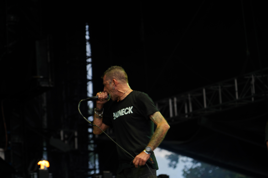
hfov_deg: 19.5
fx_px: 782
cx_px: 134
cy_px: 89
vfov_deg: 13.0
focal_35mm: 105
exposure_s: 1/125
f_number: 4
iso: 200
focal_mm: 105
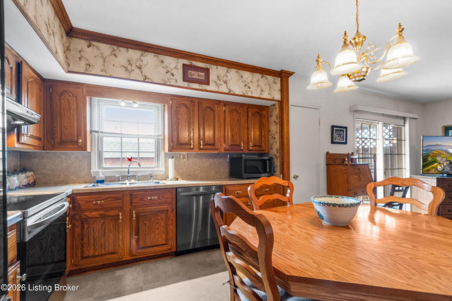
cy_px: 150
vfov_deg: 77.3
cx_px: 226
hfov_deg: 100.4
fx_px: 188
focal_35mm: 15
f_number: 8
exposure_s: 1/3
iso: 400
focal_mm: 10
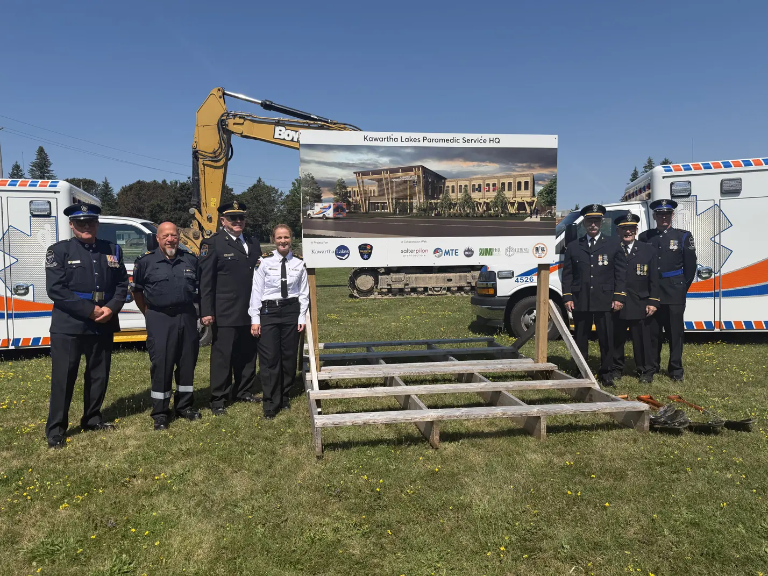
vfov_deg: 56.8
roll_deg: +1.8
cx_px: 384
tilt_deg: -5.8
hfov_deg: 71.6
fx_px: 532
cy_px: 288
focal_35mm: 24
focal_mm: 6.76
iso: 80
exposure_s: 1/6173
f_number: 1.78
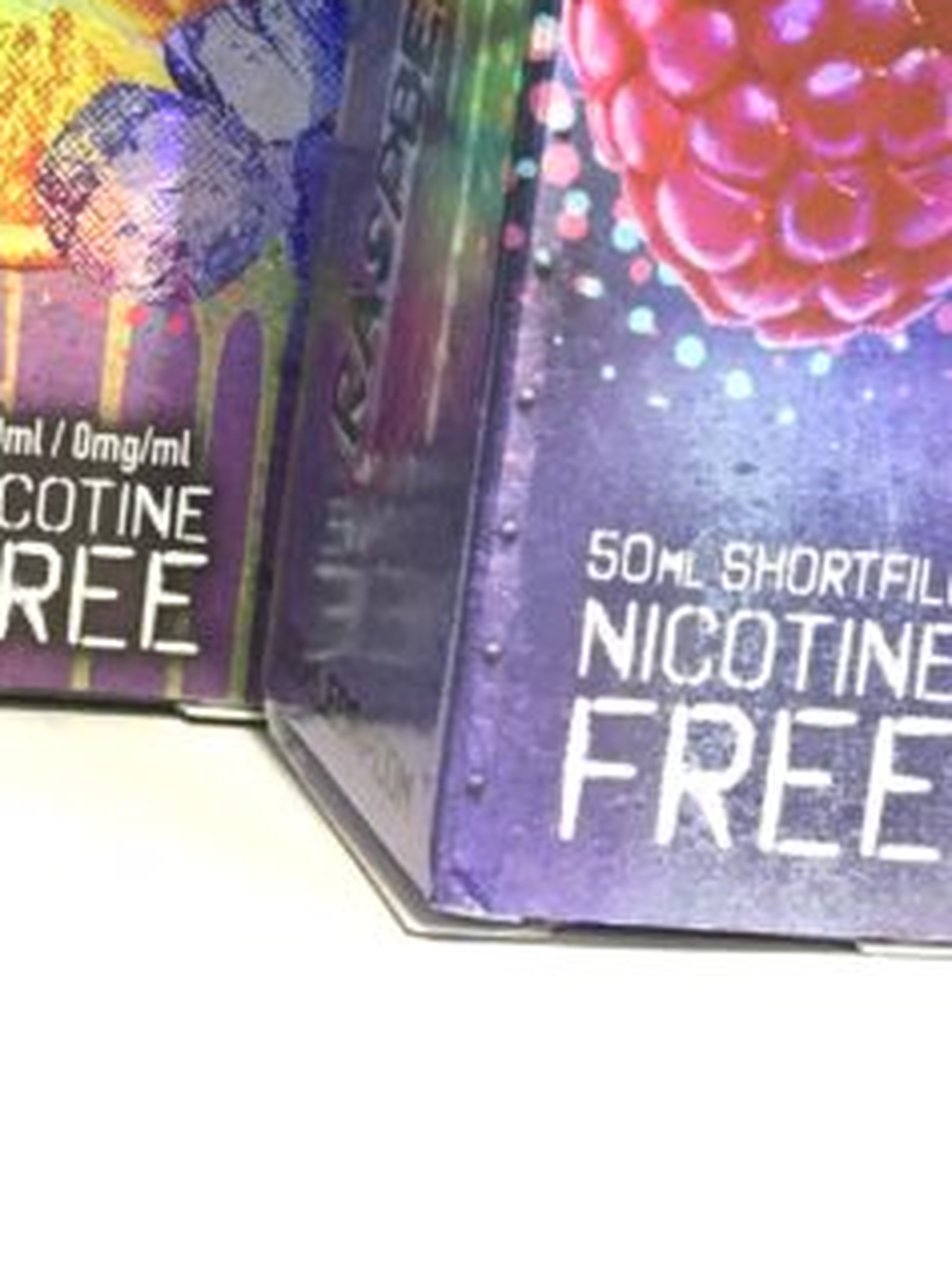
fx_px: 3447
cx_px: -76
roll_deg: -4.7
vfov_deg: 19.6
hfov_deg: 15.3
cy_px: -277
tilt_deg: -3.1
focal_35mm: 94
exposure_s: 1/33
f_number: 2.2
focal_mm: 4.15
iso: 125
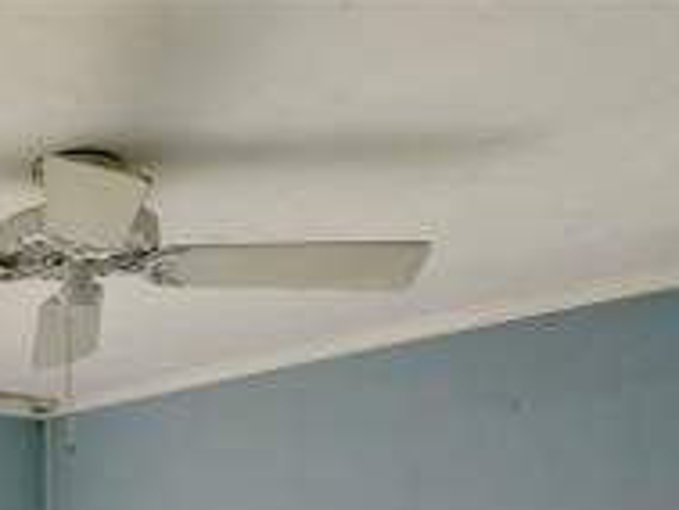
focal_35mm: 61
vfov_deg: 22.0
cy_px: 636
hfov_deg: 28.7
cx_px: -68
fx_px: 1197
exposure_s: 1/106
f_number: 1.78
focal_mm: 6.76
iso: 200
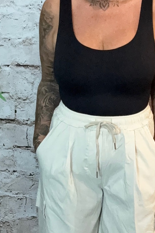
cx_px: 93
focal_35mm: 69
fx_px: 446
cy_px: 125
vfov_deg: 29.2
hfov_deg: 19.7
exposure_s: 1/50
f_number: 1.9
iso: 320
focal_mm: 2.69
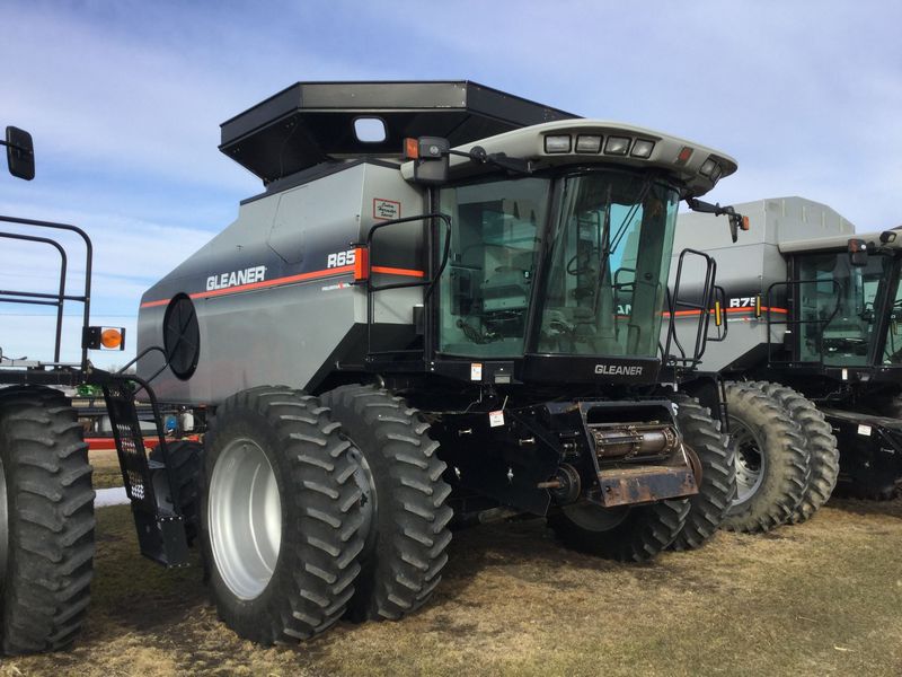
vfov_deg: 45.4
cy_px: 338
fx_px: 808
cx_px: 451
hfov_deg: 58.4
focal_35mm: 31
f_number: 2.4
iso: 25
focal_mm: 3.3
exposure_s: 1/815
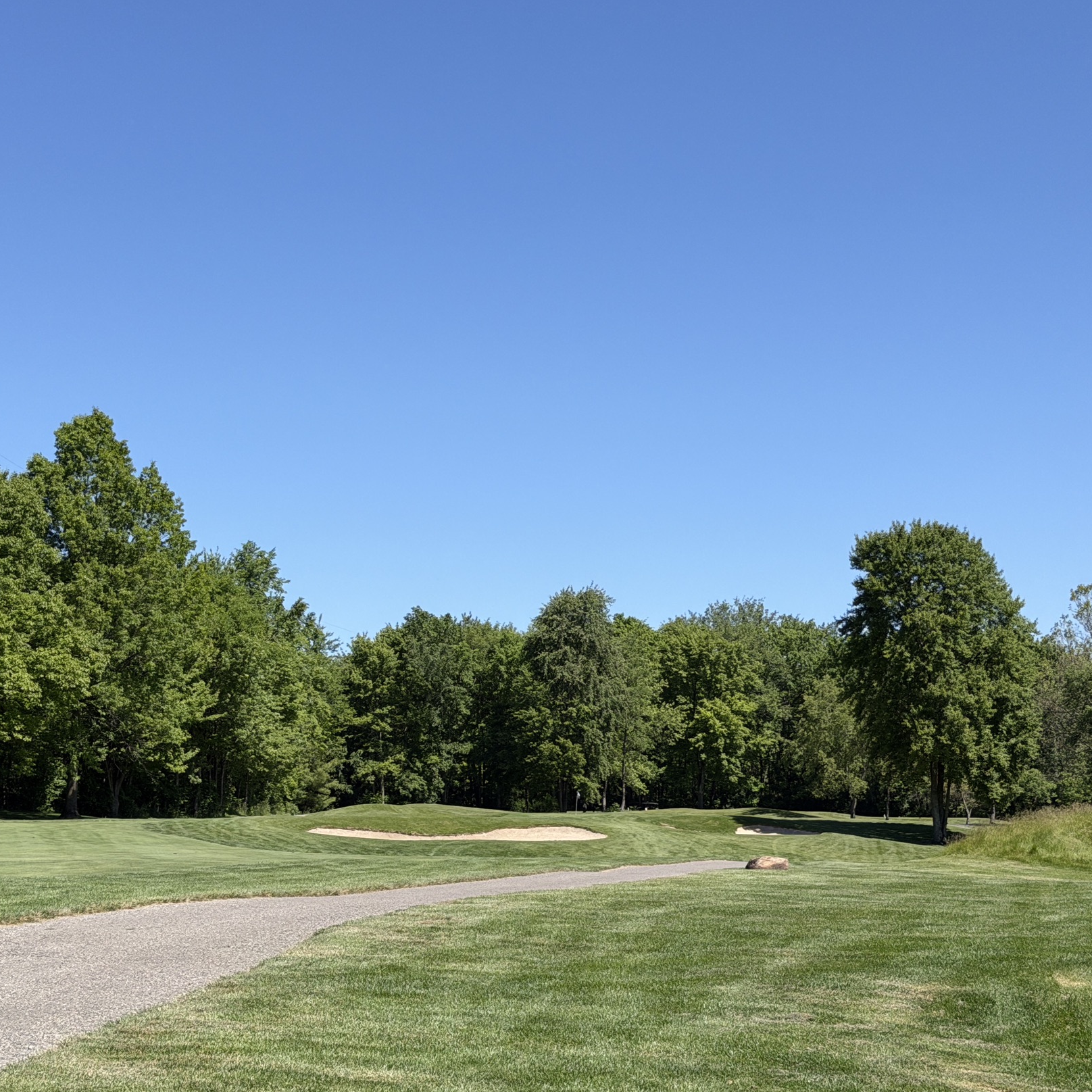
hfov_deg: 27.3
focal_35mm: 63
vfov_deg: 27.3
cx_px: 499
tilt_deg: +7.4
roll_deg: +0.2
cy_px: 505
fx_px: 2248
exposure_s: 1/4329
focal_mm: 6.76
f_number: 1.78
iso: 80
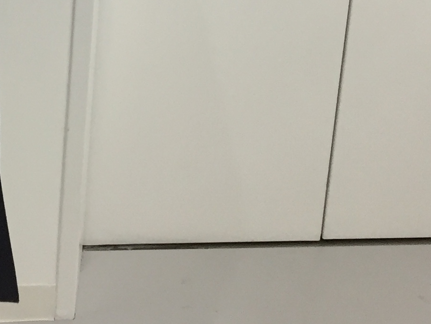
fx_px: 1295
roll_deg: -3.0
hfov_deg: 18.4
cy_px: -203
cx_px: 3
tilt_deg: -15.6
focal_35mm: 104
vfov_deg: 13.2
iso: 80
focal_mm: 4.15
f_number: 2.2
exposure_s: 1/30
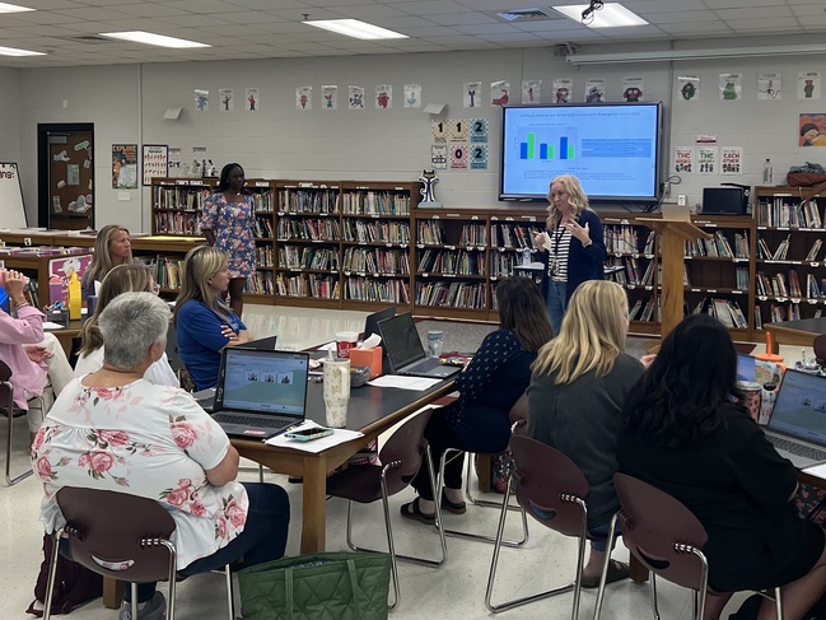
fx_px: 979
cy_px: 216
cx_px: 467
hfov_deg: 45.7
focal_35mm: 41
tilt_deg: -3.1
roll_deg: -0.5
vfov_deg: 34.9
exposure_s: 1/117
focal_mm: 5.7
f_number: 1.5
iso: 125
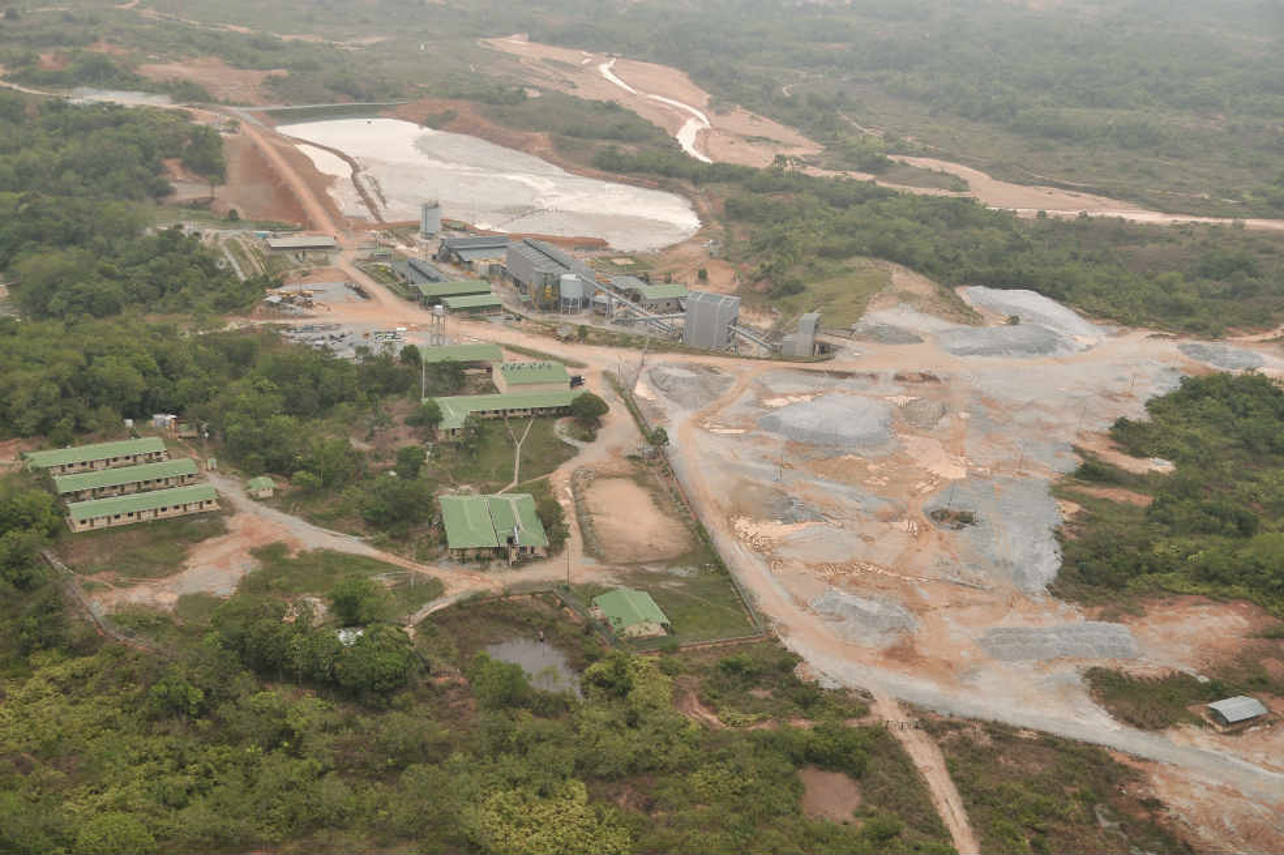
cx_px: 642
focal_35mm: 39
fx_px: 1390
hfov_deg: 49.6
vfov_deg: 34.2
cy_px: 428
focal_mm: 26
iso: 320
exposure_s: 1/1600
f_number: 3.5
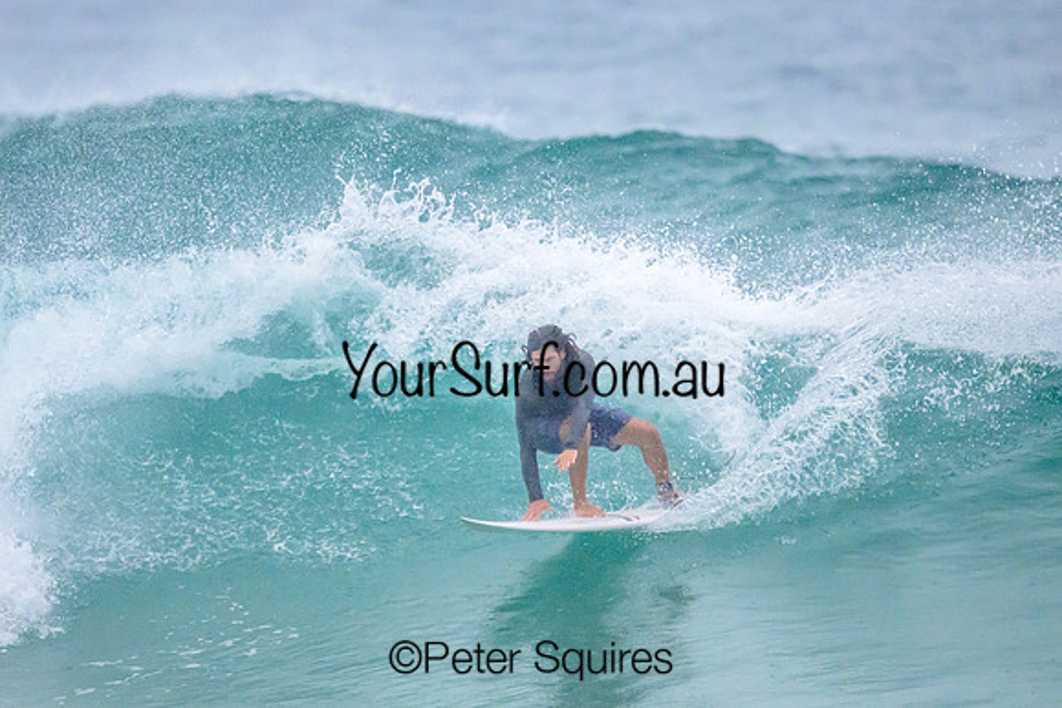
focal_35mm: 1100
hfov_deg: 1.9
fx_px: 32456
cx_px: 531
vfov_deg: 1.3
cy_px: 354
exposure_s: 1/2000
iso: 5600
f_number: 6.3
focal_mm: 800
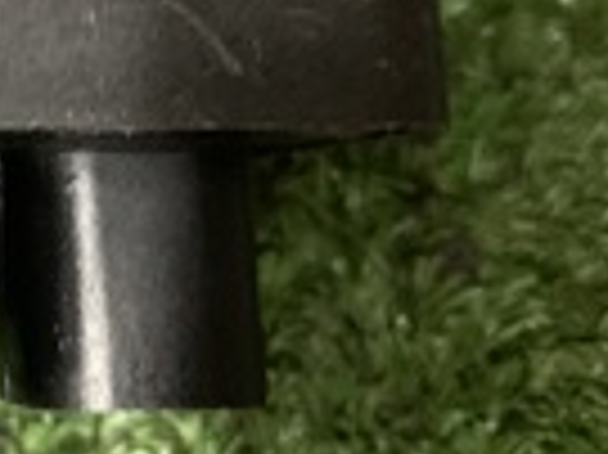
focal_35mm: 123
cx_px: -455
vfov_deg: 11.3
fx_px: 2158
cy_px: -321
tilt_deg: -83.0
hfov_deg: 14.3
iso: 400
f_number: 1.8
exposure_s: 1/30
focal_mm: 4.25
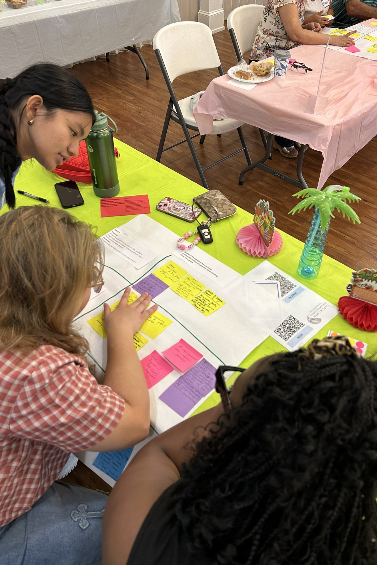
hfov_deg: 46.2
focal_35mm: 28
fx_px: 440
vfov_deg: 65.5
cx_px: 218
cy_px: 280
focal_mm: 5.7
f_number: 1.5
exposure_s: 1/120
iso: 125
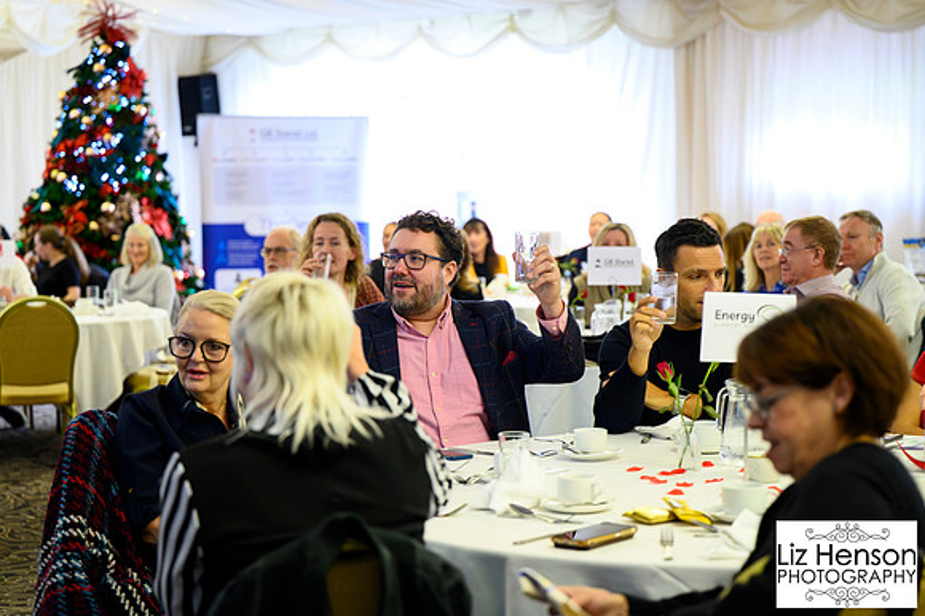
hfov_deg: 28.8
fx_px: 1798
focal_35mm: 70
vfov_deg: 19.4
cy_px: 308
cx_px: 462
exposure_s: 1/200
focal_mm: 70
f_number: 2.8
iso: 12800
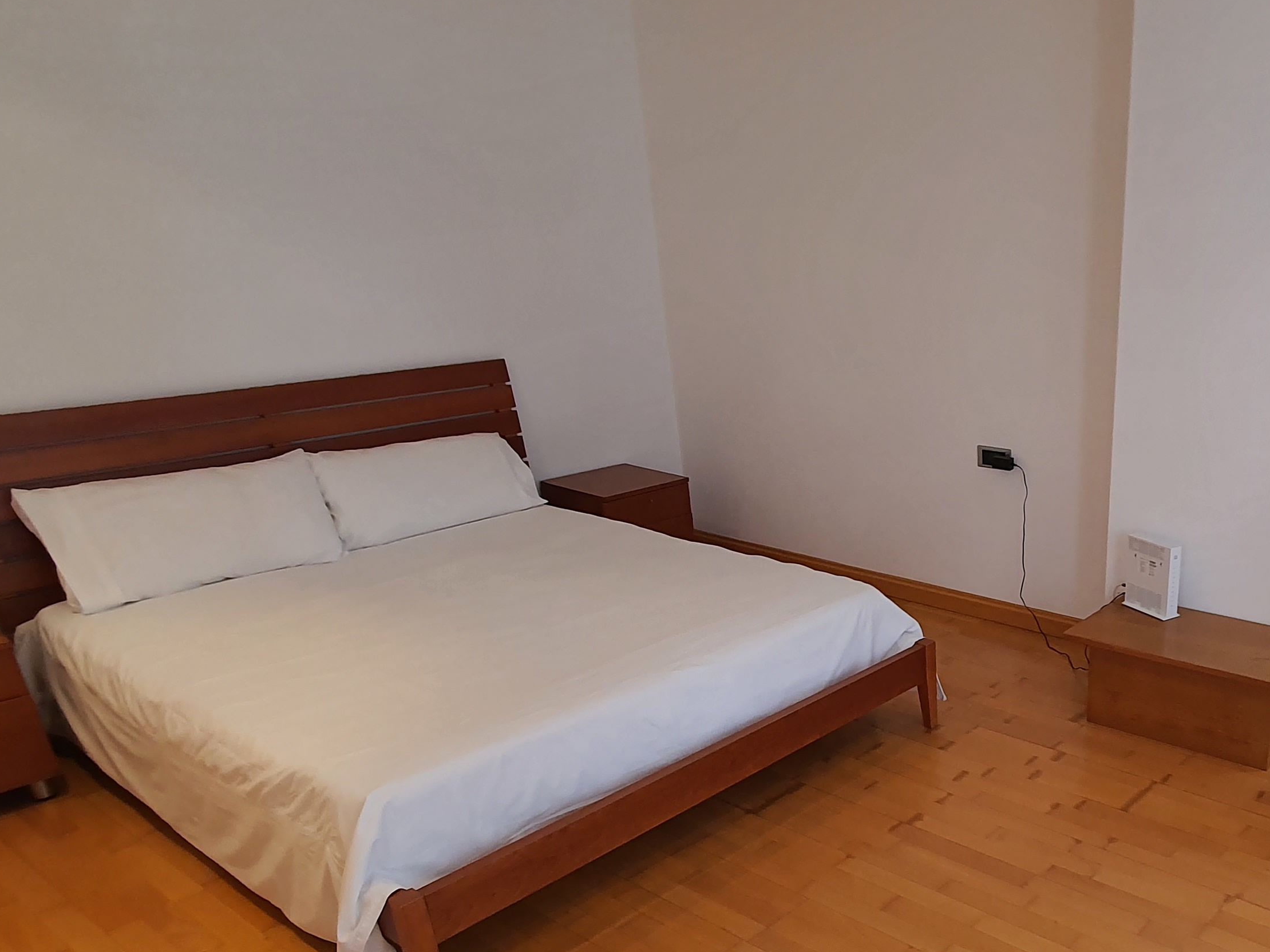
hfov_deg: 60.0
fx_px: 991
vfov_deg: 50.1
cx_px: 1019
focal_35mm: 27
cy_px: 660
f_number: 2.2
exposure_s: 1/50
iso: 125
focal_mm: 1.8
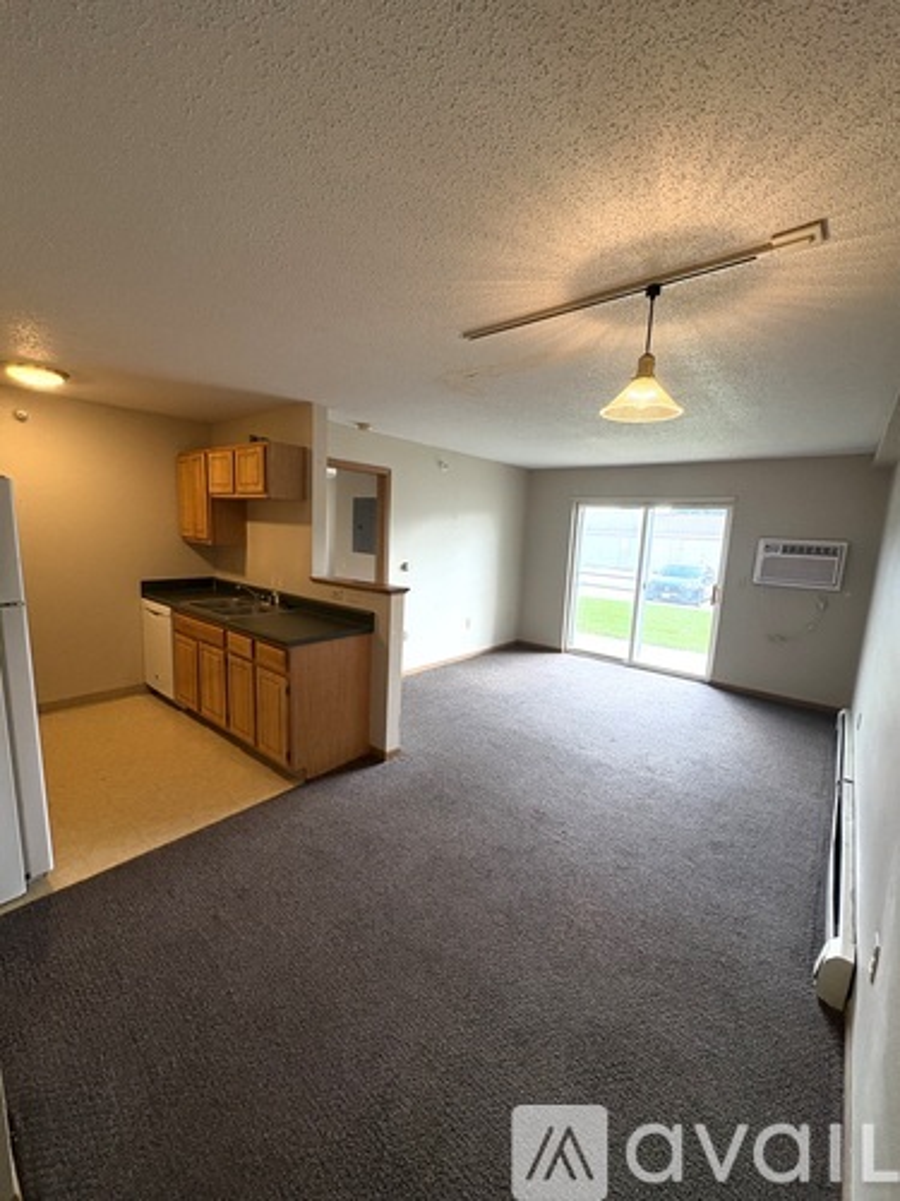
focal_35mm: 14
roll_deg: -3.2
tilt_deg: -10.1
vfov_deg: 102.1
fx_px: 485
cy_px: 600
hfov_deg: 85.7
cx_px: 450
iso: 160
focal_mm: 2.22
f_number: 2.2
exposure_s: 1/120
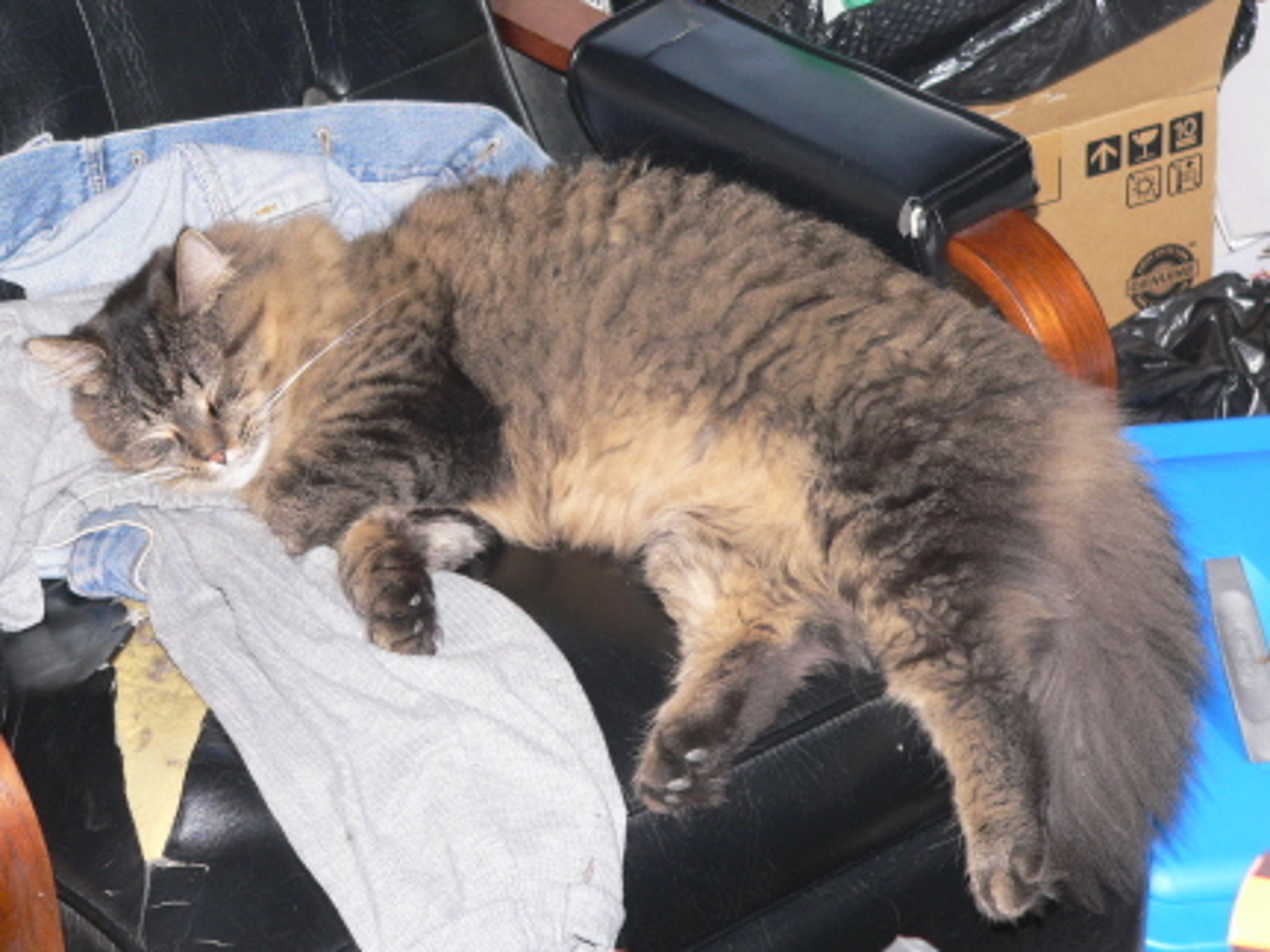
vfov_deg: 16.4
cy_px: 476
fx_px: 3302
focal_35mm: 90
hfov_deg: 21.8
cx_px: 635
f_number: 2.8
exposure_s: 1/50
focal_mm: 14.9
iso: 150
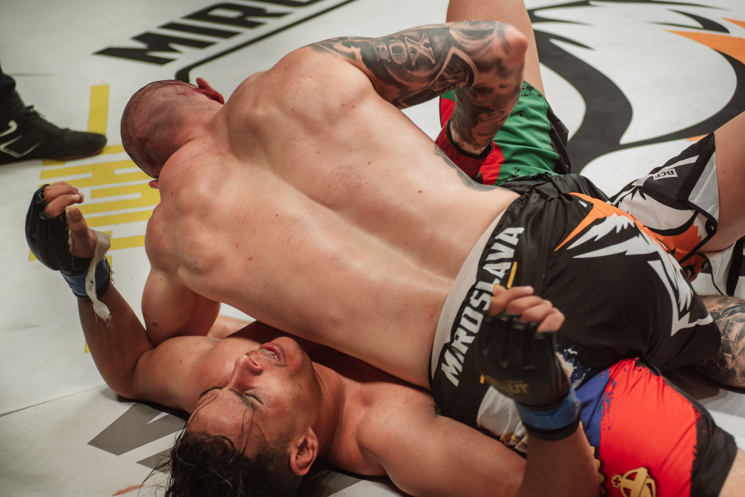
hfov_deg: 25.1
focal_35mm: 81
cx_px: 374
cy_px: 248
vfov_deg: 16.9
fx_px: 1676
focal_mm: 80
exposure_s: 1/320
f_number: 4
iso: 220
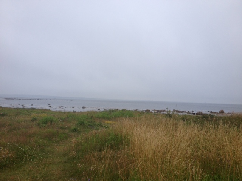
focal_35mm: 35
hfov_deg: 52.6
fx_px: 245
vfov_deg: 40.7
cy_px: 90
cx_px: 121
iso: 50
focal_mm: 4.28
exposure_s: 1/951
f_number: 2.4
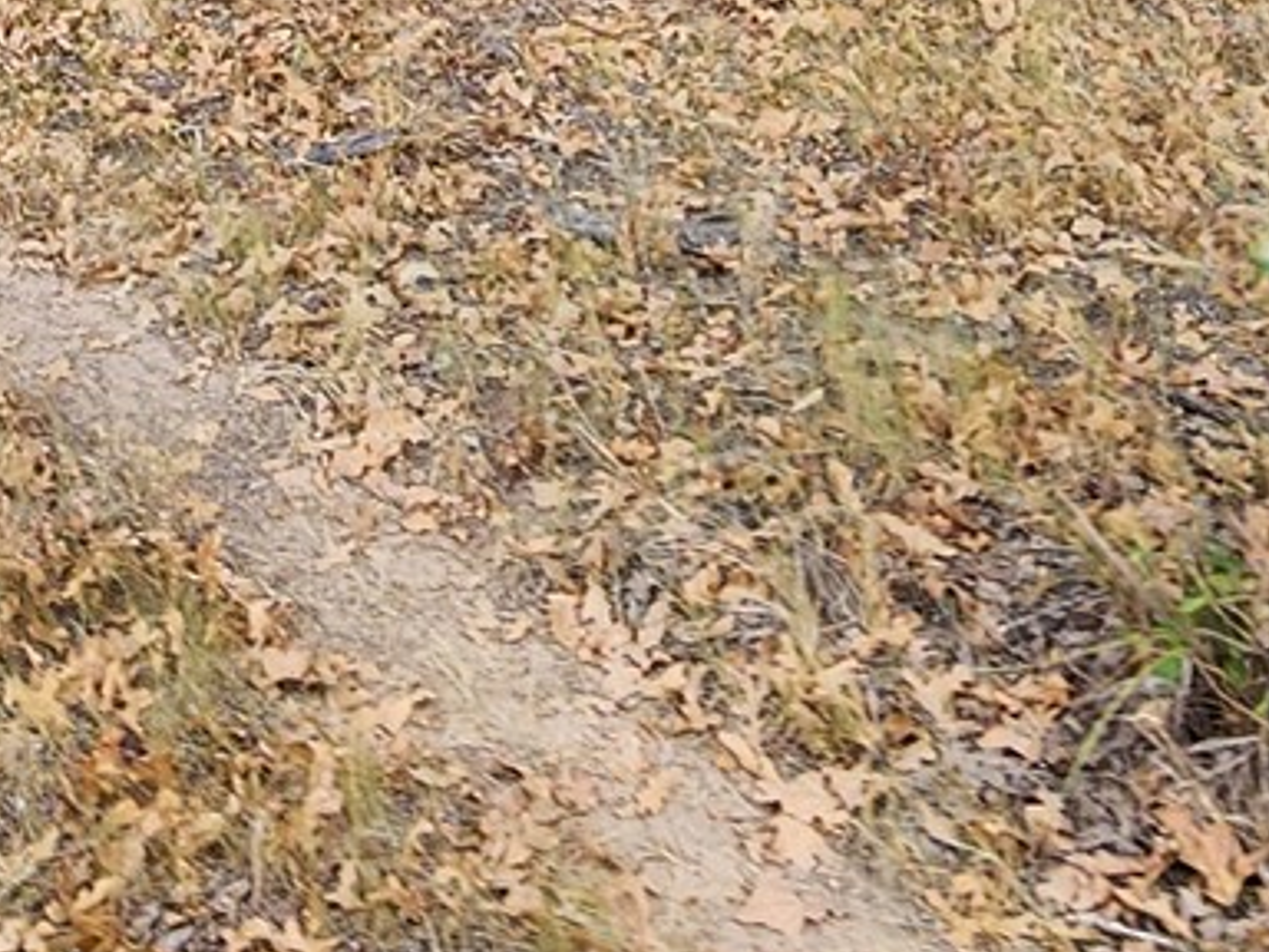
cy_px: -658
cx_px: 400
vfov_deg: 18.6
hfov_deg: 29.6
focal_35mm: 65
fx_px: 2383
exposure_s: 1/268
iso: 50
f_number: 2.2
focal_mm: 2.2
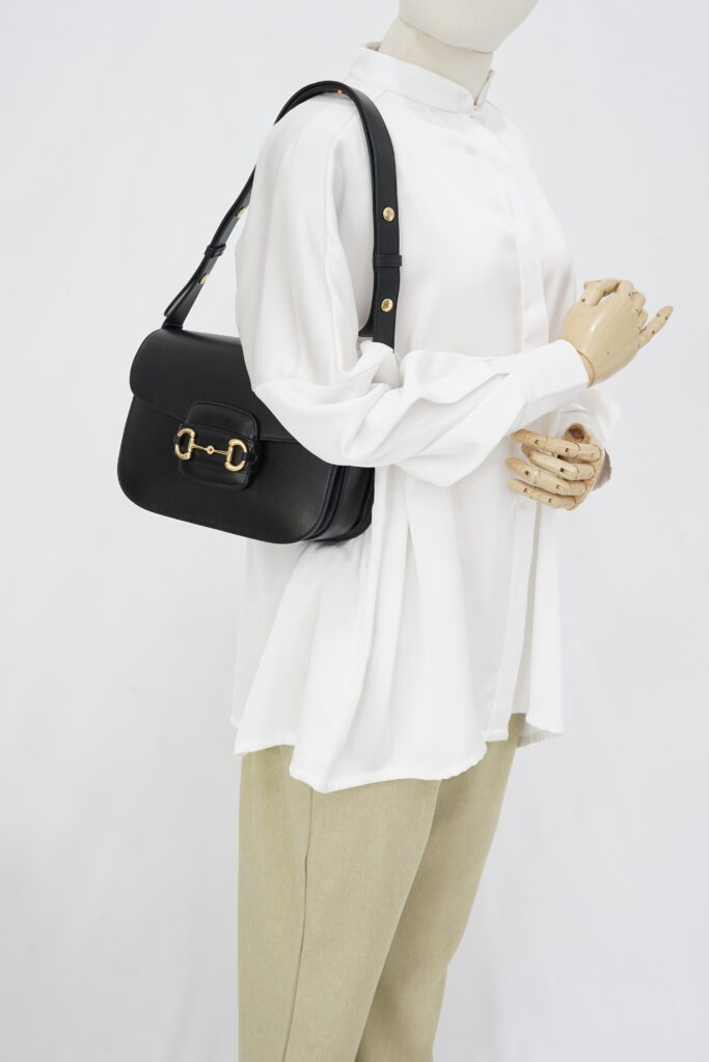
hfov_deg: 27.0
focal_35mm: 50
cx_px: 354
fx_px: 1476
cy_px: 531
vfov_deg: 39.6
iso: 640
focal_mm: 50
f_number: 9
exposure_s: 1/3
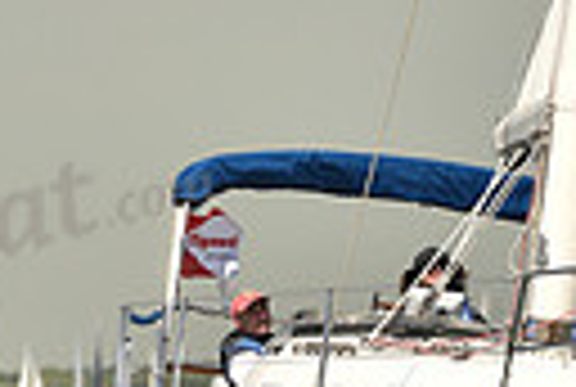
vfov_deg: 1.5
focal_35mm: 904
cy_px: 421
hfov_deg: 2.3
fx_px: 14498
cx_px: 450
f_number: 5.6
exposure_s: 1/800
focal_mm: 200
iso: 250
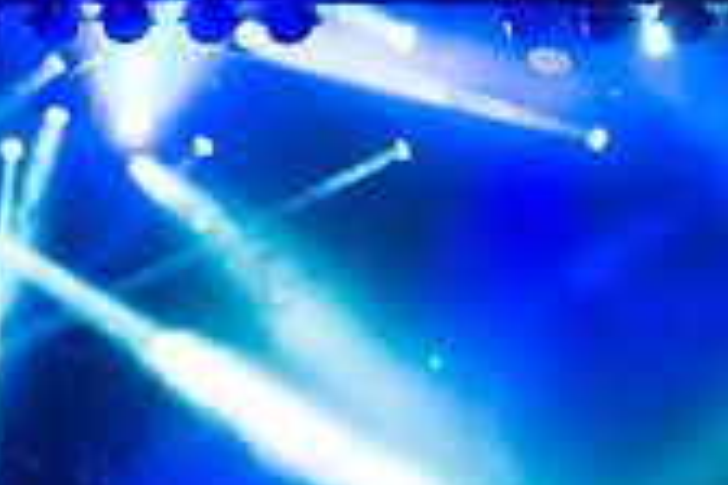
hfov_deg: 4.0
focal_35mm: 517
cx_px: 464
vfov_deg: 2.7
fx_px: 10454
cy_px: 723
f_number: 5.6
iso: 4000
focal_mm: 150
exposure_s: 1/200
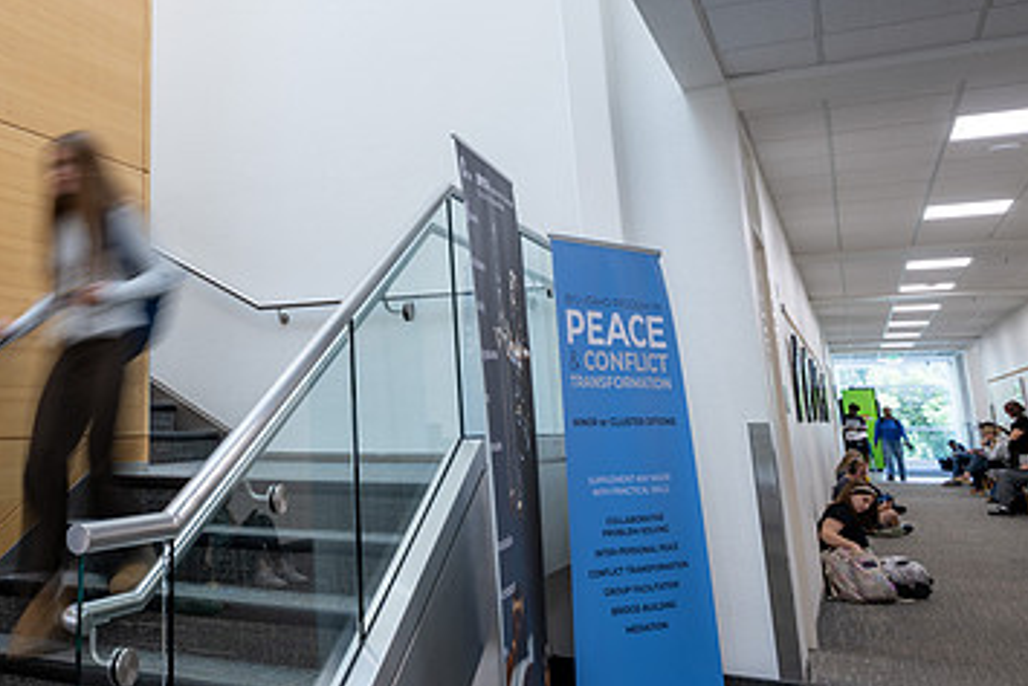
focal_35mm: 36
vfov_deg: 35.9
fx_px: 1028
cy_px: 158
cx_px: 211
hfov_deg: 50.1
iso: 100
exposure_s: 1/6
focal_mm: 20.5
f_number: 7.1
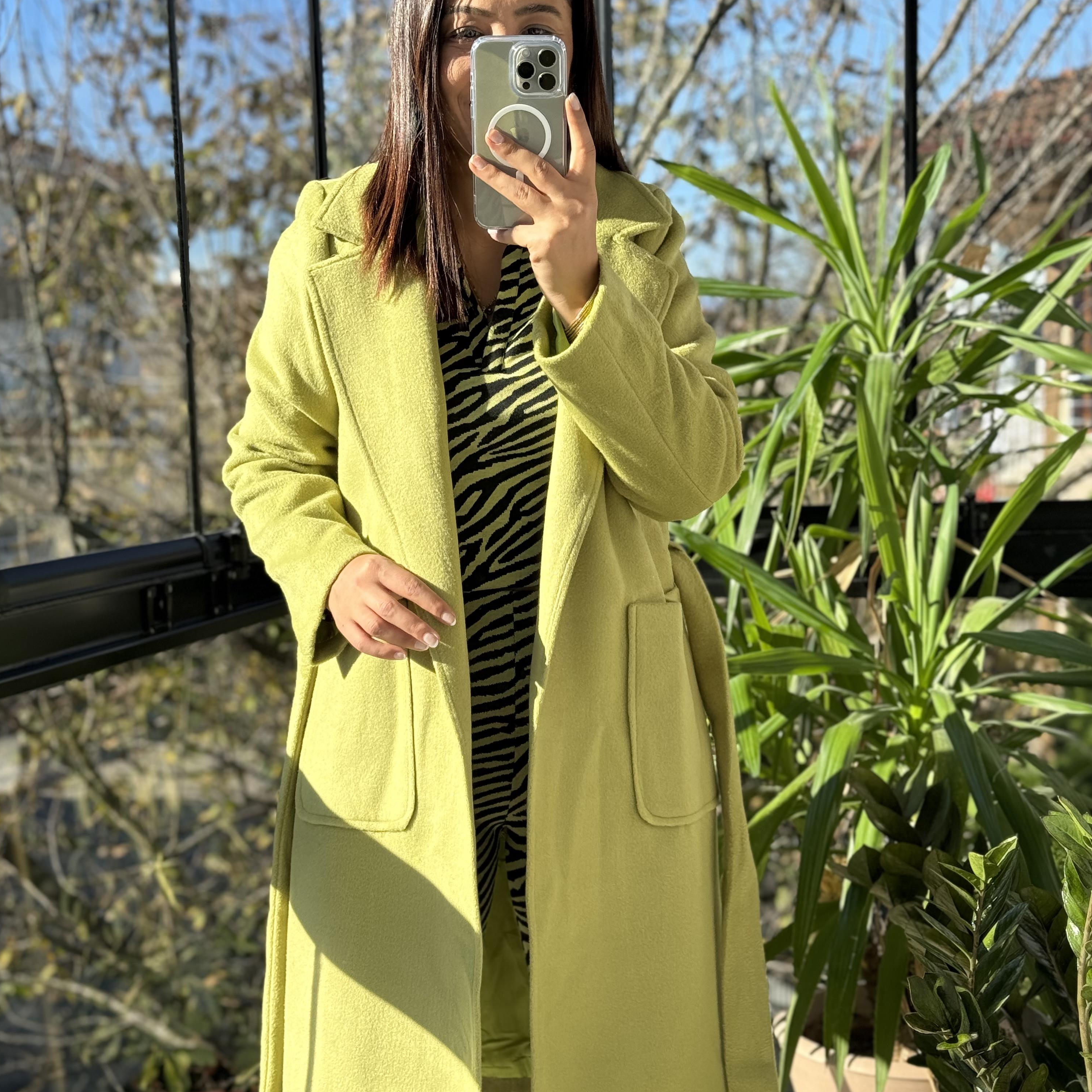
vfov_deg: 30.0
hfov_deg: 30.0
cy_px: 575
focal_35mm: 57
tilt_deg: -21.9
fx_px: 2034
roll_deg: +1.4
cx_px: 543
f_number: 1.78
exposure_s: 1/658
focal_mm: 6.86
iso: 64
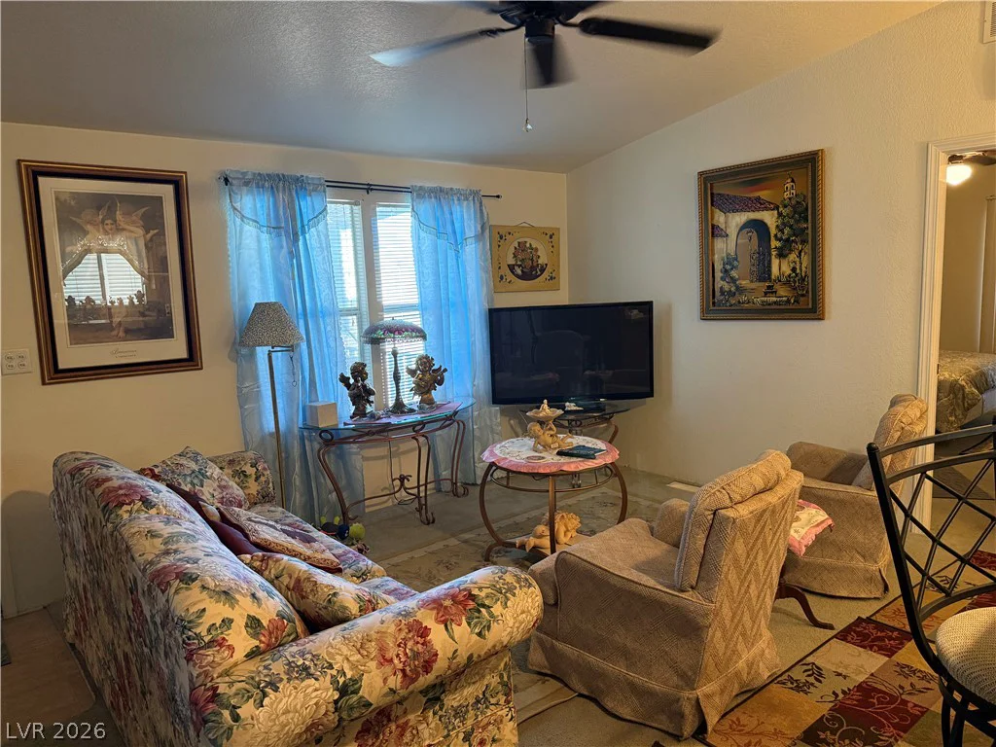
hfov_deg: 71.6
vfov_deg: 56.8
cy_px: 374
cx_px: 498
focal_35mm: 24
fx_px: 691
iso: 320
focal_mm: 6.76
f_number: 1.78
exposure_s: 1/60
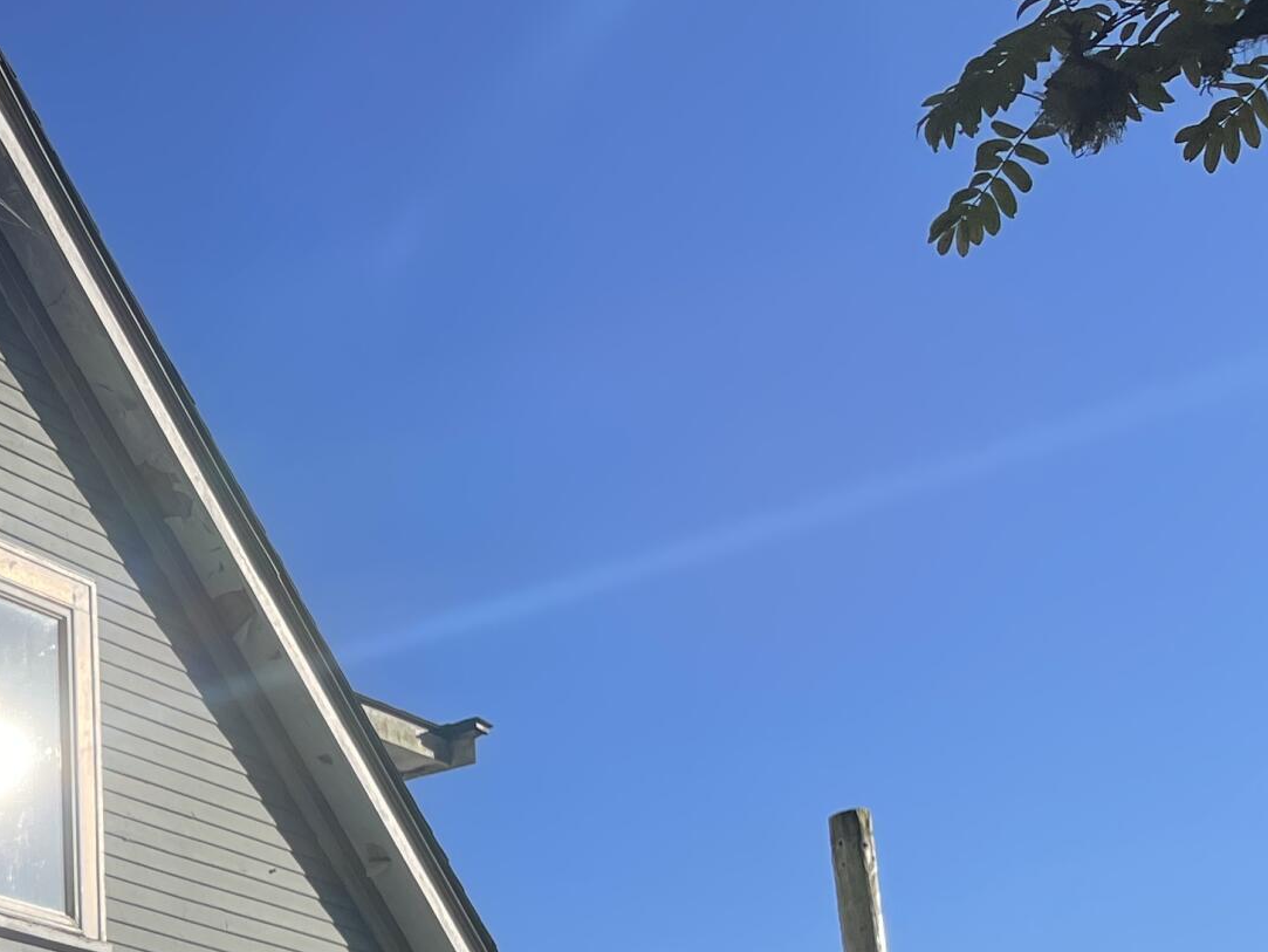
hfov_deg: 23.4
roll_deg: +1.3
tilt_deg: +8.1
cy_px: 1295
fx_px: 2638
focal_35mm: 72
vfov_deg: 18.7
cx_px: -441
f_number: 1.6
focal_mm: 4.2
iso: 32
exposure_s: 1/3861
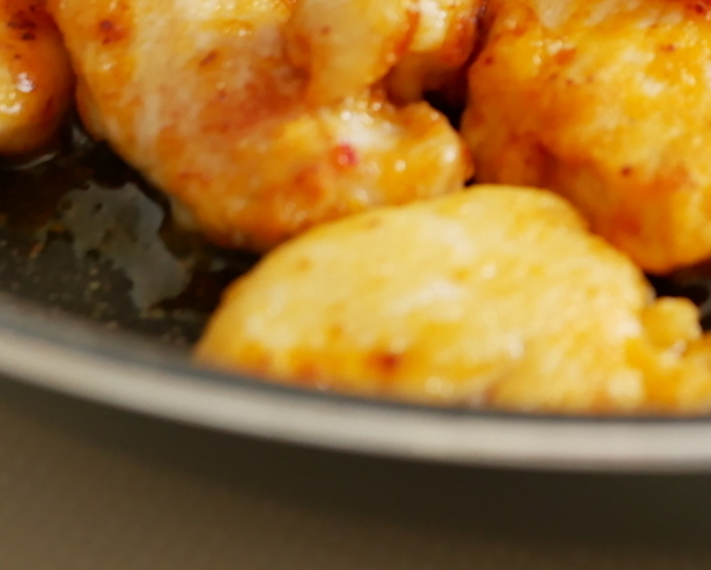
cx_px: 763
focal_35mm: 134
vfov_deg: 11.3
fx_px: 2821
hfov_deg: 14.1
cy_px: -126
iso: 640
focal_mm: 25
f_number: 3.5
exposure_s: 1/125
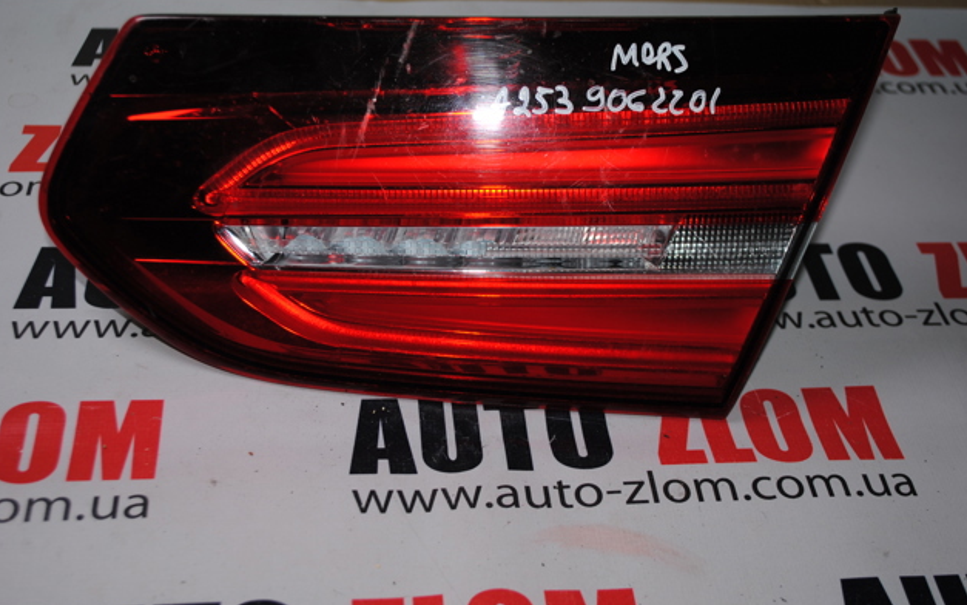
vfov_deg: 25.8
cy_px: 287
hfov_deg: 40.3
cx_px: 492
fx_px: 1318
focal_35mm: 50
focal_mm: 32
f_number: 4.8
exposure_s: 1/125
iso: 100
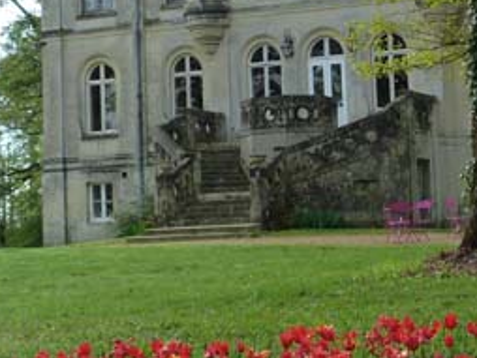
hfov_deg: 18.2
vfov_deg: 13.8
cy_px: 90
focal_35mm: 107
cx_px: 370
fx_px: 1476
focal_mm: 6.2
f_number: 4
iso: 125
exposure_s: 1/200
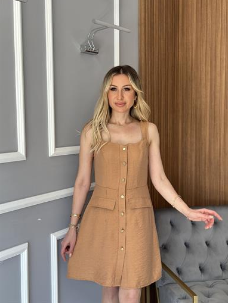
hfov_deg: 29.7
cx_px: 115
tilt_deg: -4.8
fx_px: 430
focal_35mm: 49
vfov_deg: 38.9
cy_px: 149
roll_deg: +0.2
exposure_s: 1/166
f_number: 1.78
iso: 100
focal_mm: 6.86
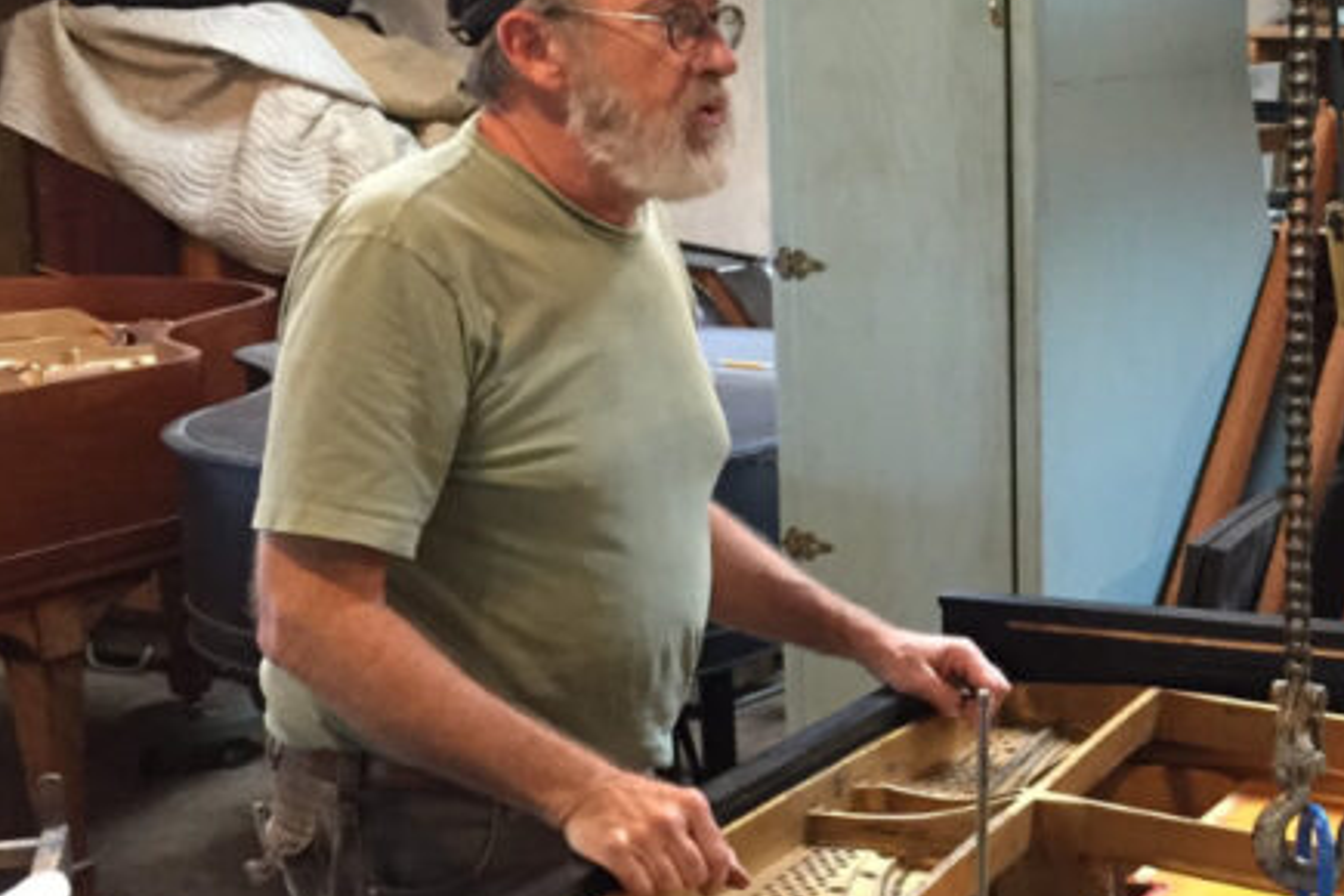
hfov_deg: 26.9
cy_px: 519
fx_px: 2650
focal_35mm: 71
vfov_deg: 19.2
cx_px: 1350
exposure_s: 1/24
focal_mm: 4.2
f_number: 2.2
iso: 250
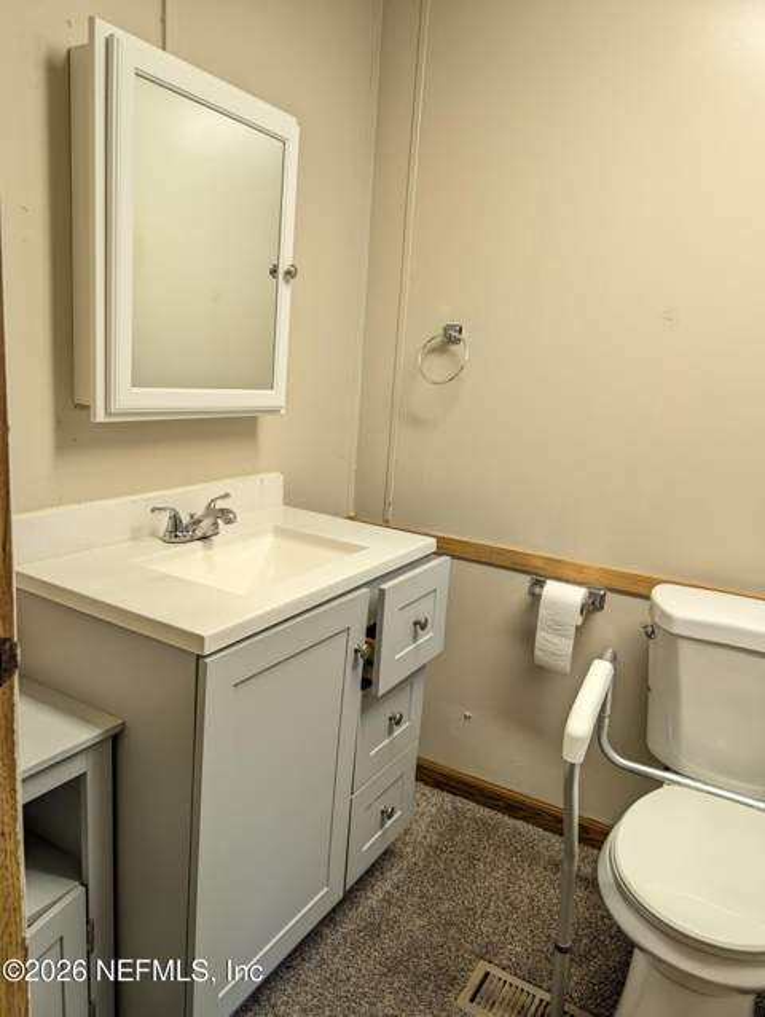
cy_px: 508
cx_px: 382
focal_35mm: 24
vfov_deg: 71.5
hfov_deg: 56.9
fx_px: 706
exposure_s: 1/120
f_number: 1.68
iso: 223
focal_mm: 6.9
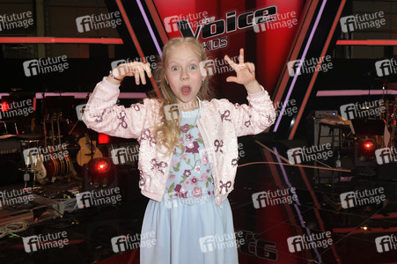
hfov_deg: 58.8
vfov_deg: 41.1
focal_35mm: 32
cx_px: 198
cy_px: 132
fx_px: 353
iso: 2500
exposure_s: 1/200
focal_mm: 32
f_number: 7.1
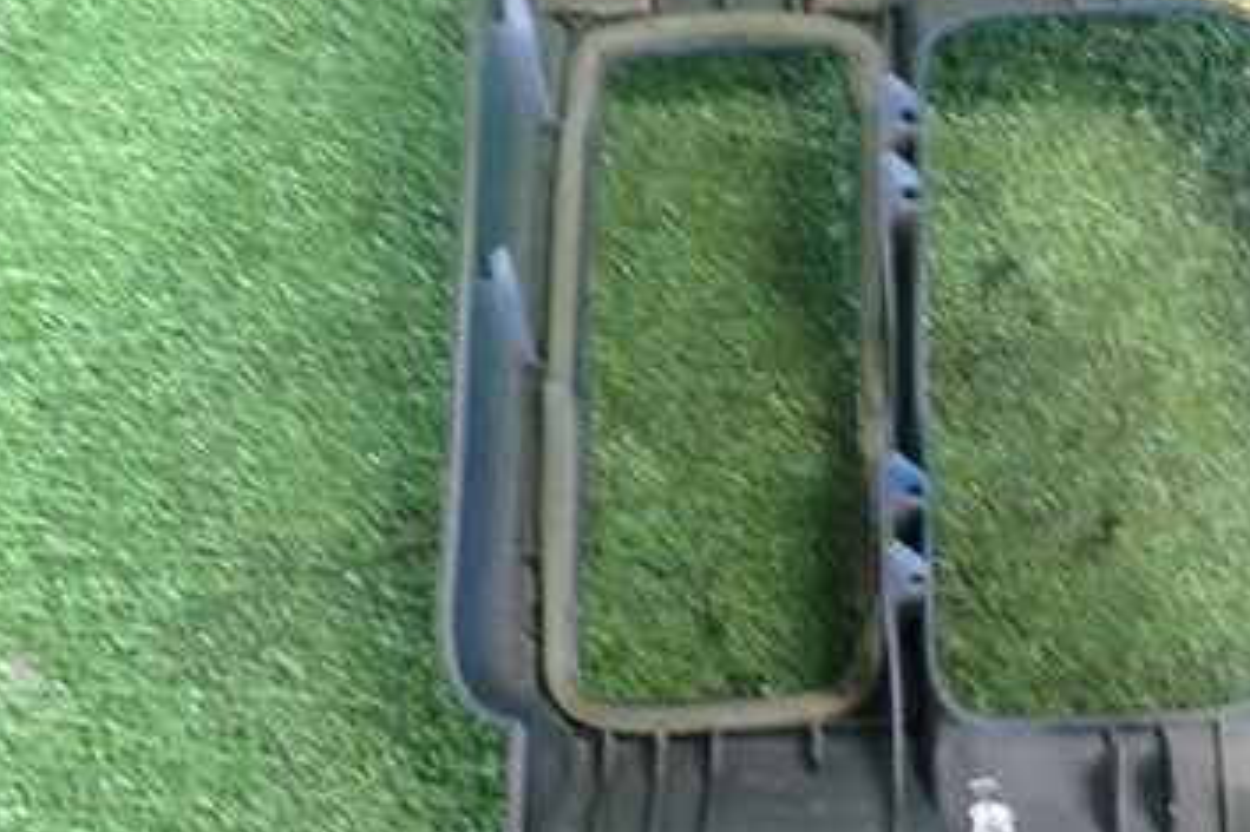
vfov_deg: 25.4
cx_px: 960
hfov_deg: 36.5
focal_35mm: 53
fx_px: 1839
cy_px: 287
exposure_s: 1/30
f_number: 2.3
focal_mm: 5.4
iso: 640
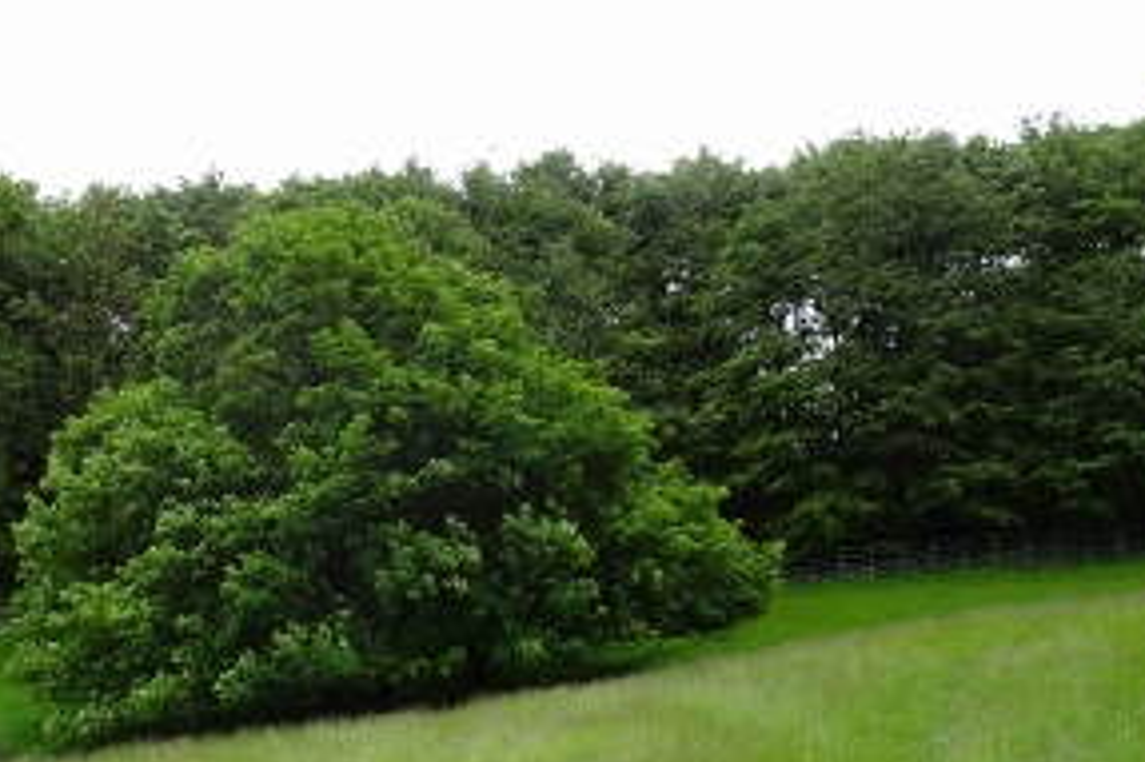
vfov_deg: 27.1
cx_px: 315
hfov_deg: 39.5
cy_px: 586
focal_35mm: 49
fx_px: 1558
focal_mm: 5.09
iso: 80
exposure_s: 1/320
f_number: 4
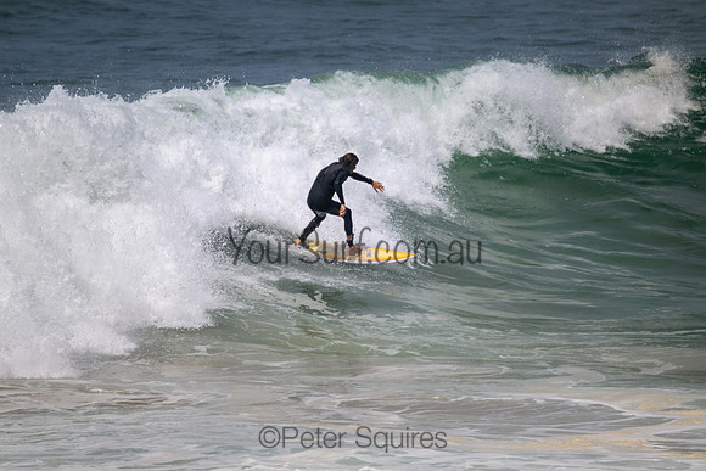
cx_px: 353
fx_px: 15692
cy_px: 236
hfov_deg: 2.6
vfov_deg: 1.7
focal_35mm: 800
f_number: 11
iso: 400
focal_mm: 800
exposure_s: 1/2000
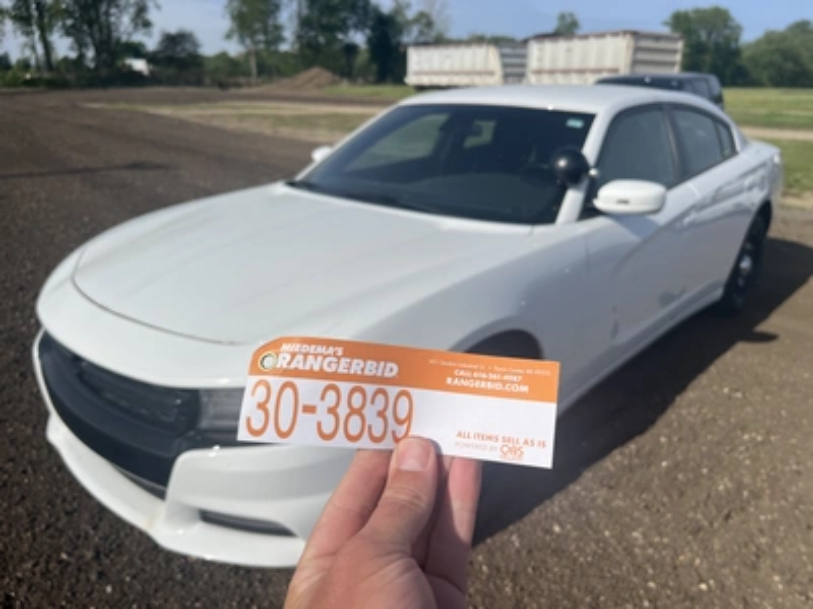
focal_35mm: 26
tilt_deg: -19.8
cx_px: 406
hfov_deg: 67.3
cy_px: 304
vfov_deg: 53.1
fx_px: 611
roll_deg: -1.6
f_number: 1.6
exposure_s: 1/8403
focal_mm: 5.1
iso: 50
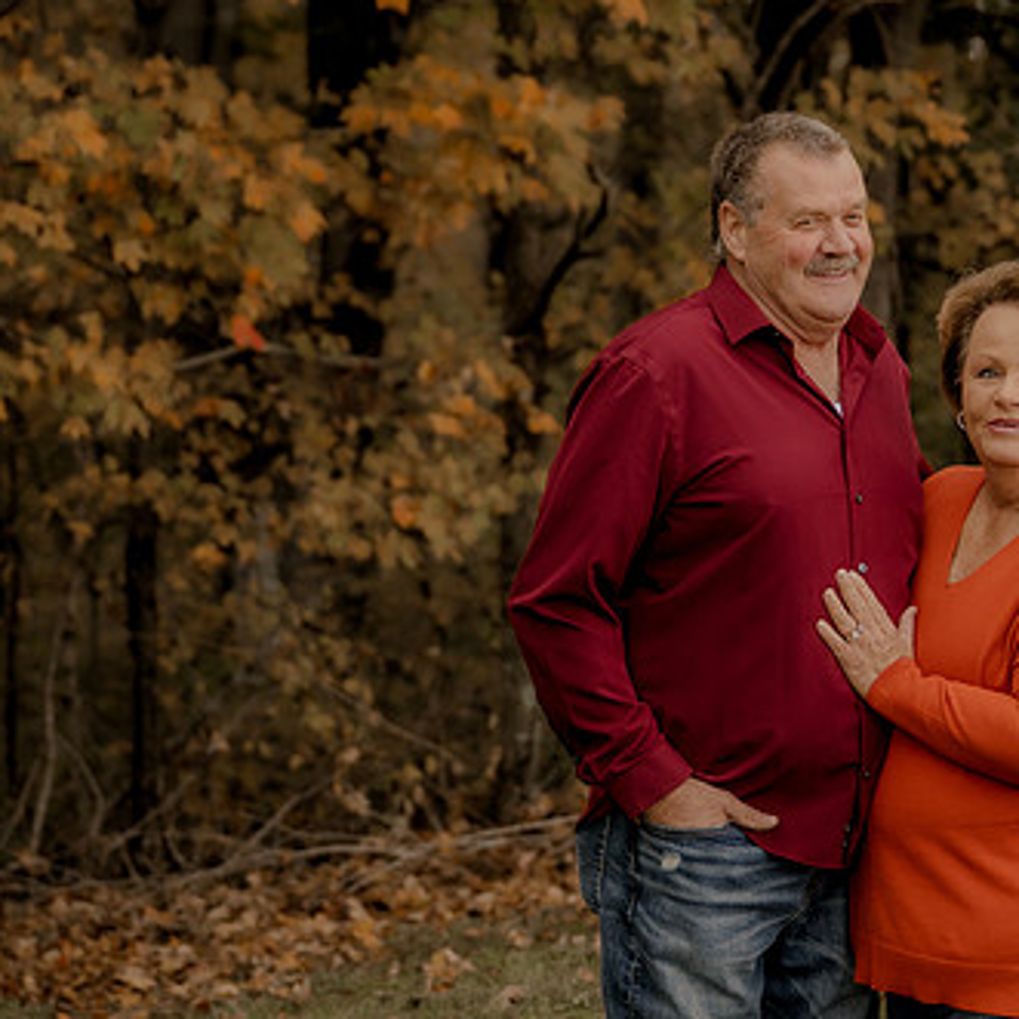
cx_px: 804
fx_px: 3863
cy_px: 511
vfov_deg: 15.0
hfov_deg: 14.9
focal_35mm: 116
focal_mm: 52
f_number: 2.8
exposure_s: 1/160
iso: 250
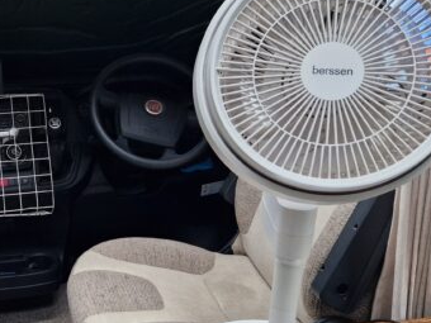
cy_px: 163
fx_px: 647
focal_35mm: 52
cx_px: 56
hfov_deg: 35.0
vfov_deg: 28.0
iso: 320
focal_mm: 5.4
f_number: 1.8
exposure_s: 1/100
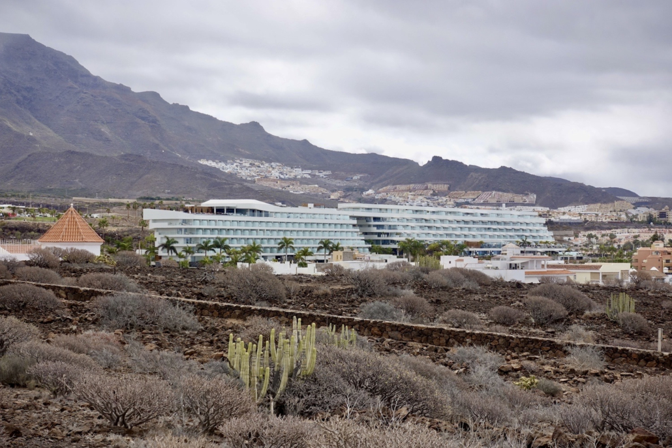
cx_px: 336
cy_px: 224
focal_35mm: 70
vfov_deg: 19.5
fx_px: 1307
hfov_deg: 28.8
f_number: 5.6
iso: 125
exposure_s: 1/400
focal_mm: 25.7
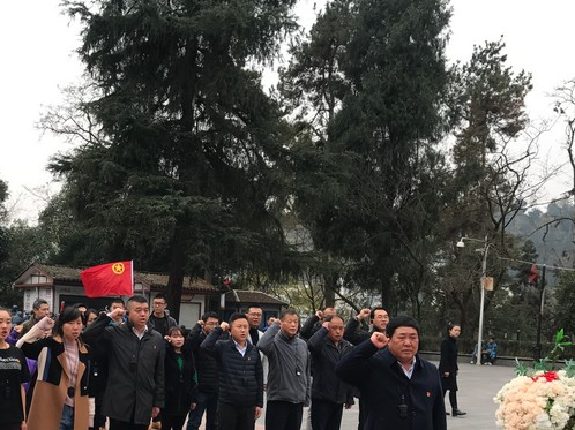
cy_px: 335
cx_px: 177
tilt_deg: -5.3
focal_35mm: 45
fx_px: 747
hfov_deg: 41.4
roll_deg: -2.7
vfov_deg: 31.4
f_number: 1.8
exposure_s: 1/476
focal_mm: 3.99
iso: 20
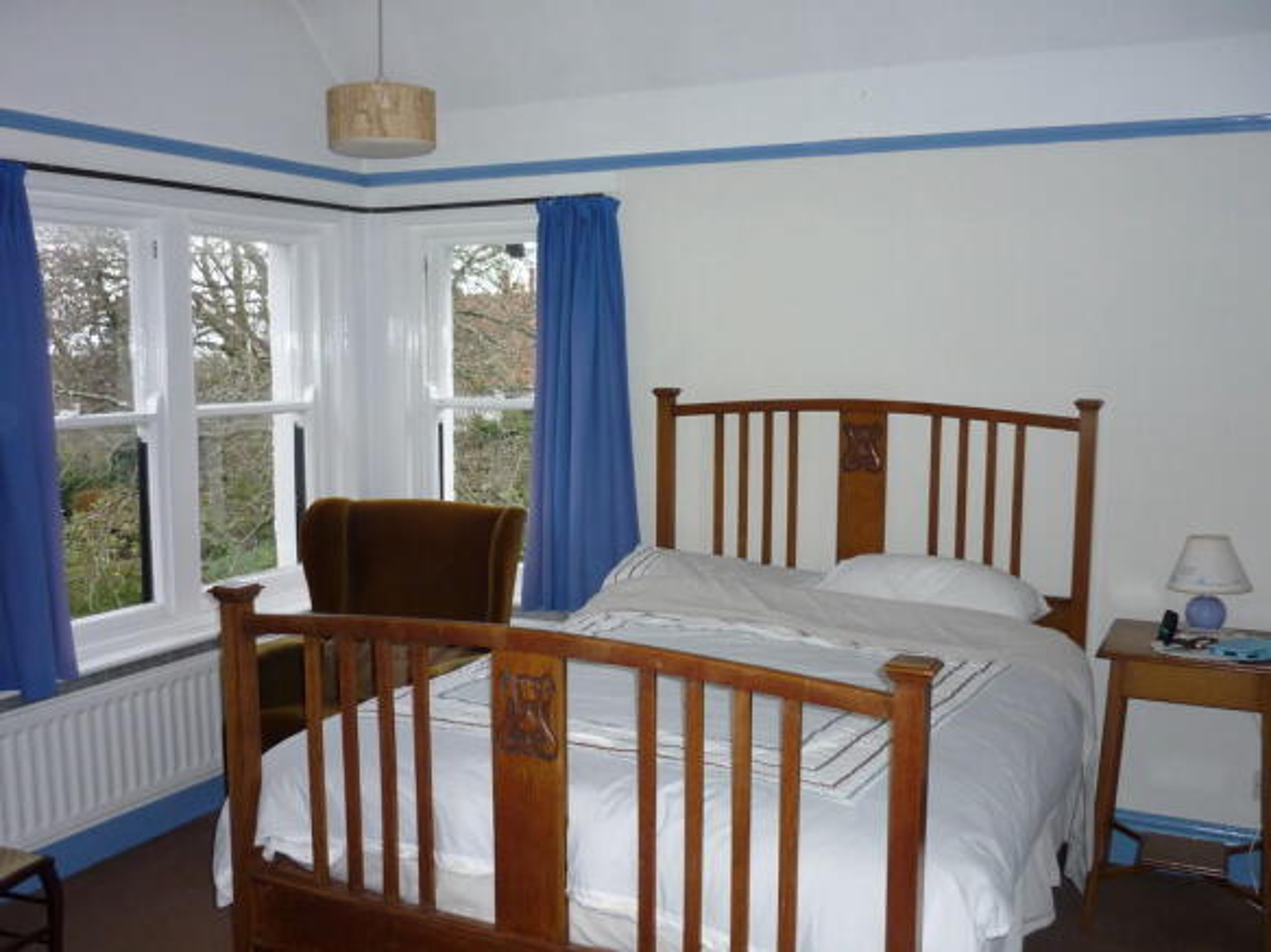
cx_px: 636
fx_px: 1211
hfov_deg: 55.4
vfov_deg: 42.9
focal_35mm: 33
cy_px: 476
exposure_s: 1/30
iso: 200
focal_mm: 5.5
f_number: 2.8
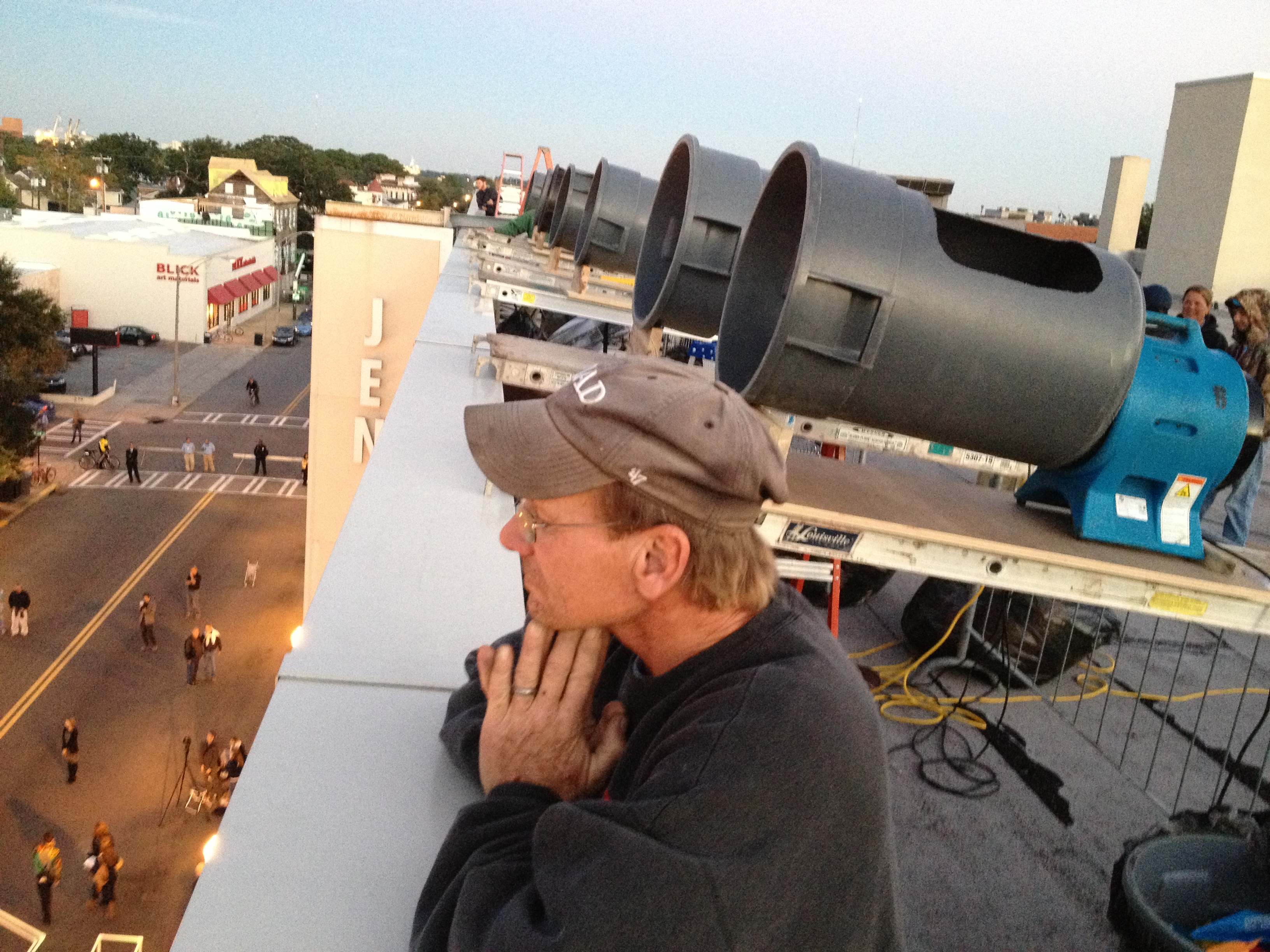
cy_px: 476
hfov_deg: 52.6
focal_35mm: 35
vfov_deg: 40.7
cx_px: 635
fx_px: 1284
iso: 400
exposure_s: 1/20
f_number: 2.4
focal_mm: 4.28
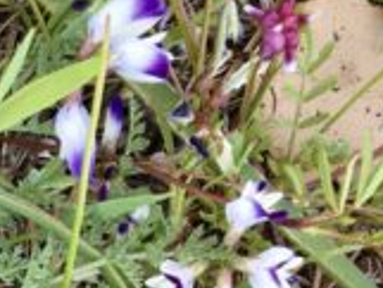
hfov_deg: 12.6
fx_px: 1594
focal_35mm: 144
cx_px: -281
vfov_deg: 9.2
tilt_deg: -77.9
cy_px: 700
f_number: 2.2
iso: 40
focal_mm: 4.15
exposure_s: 1/120
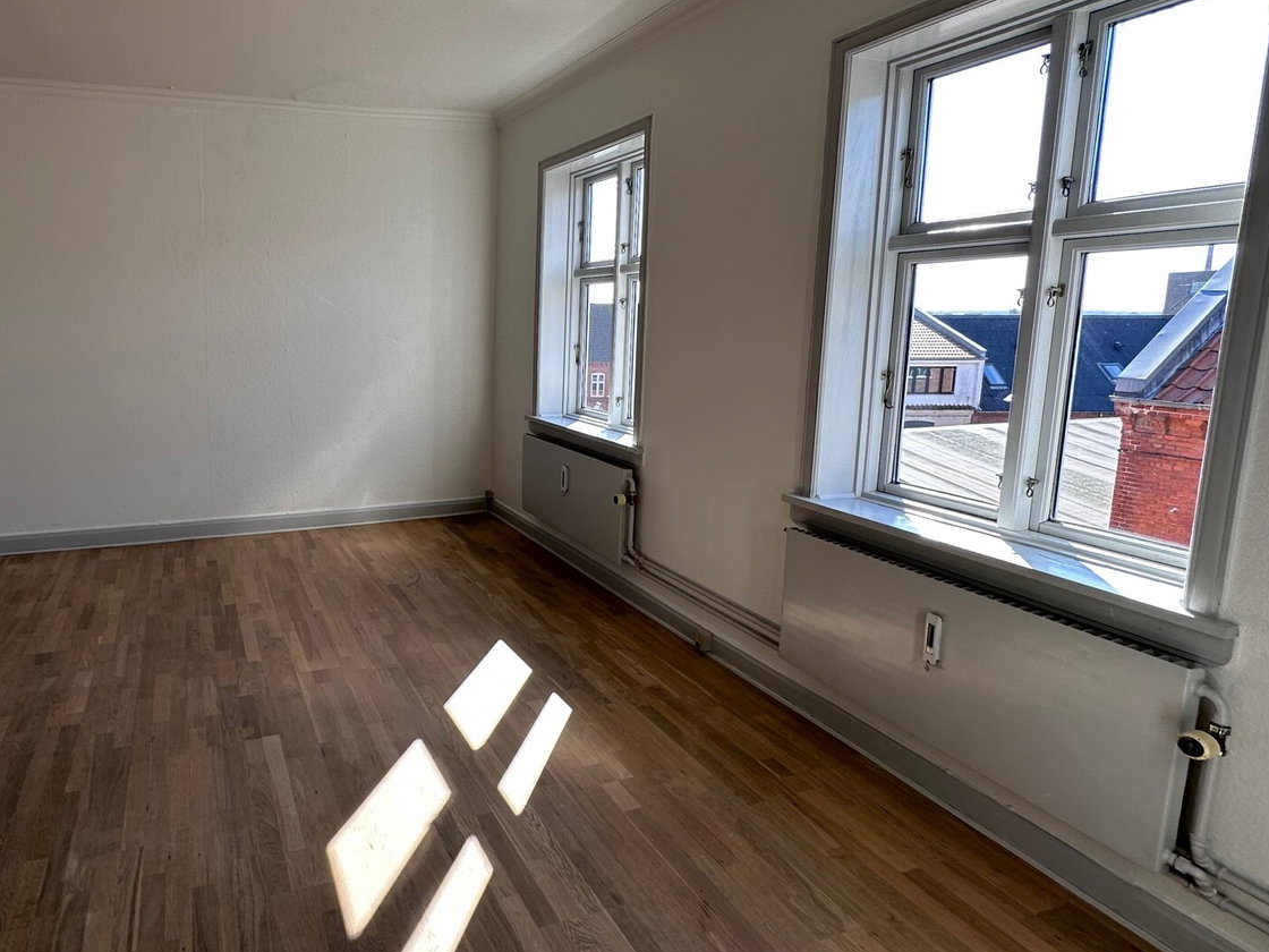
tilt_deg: -7.7
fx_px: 733
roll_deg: -0.4
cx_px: 398
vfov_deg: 65.7
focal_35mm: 20
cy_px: 415
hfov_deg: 78.4
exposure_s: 1/201
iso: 40
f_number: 2.2
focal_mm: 2.22
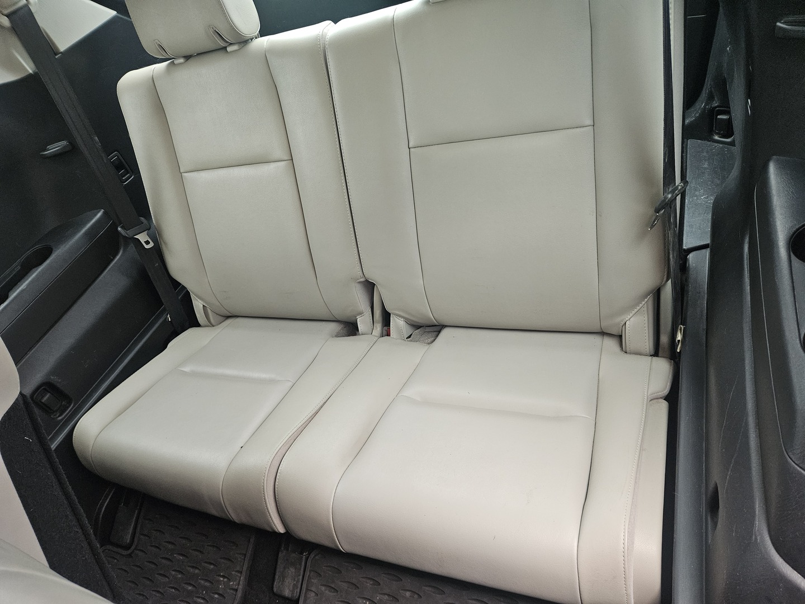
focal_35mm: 23
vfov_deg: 58.9
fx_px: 535
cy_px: 302
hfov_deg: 73.9
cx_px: 402
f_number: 1.8
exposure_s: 1/120
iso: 400
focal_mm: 5.4
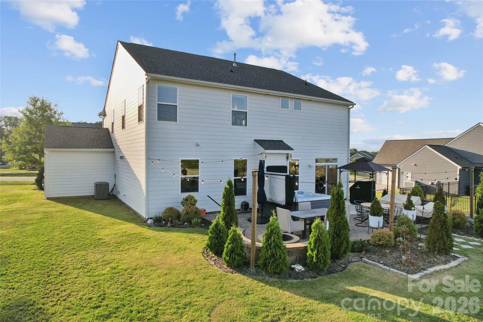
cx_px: 242
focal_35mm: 22
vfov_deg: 57.2
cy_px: 161
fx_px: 295
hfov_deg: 78.6
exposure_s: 1/250
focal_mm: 8.4
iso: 100
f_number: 2.8
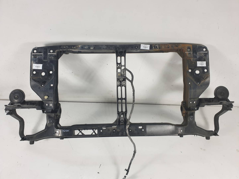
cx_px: 120
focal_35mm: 26
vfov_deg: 53.1
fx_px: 180
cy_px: 90
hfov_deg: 67.3
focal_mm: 4.3
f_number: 2.4
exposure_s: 1/100
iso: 64
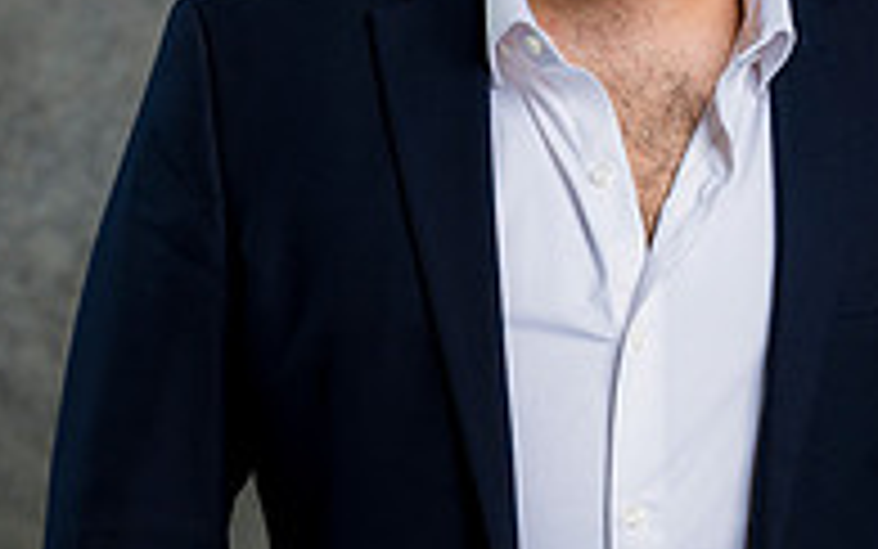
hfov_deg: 10.5
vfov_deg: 6.6
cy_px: 338
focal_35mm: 200
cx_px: 612
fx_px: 4787
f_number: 5
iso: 125
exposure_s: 1/200
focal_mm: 85
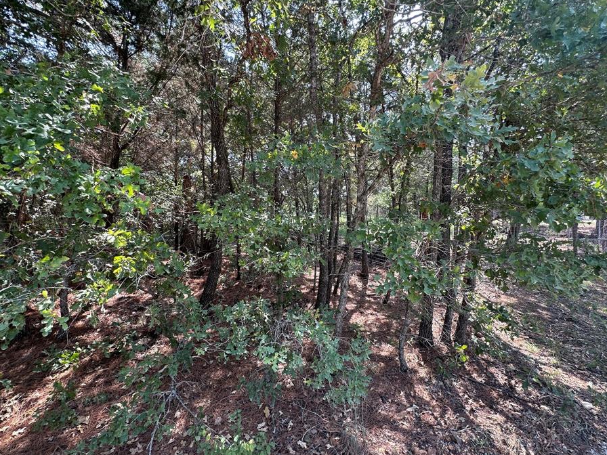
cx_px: 314
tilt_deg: +1.0
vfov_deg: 78.1
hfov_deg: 94.5
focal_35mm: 16
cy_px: 223
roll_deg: +0.0
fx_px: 281
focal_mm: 2.22
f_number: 2.2
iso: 40
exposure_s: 1/128
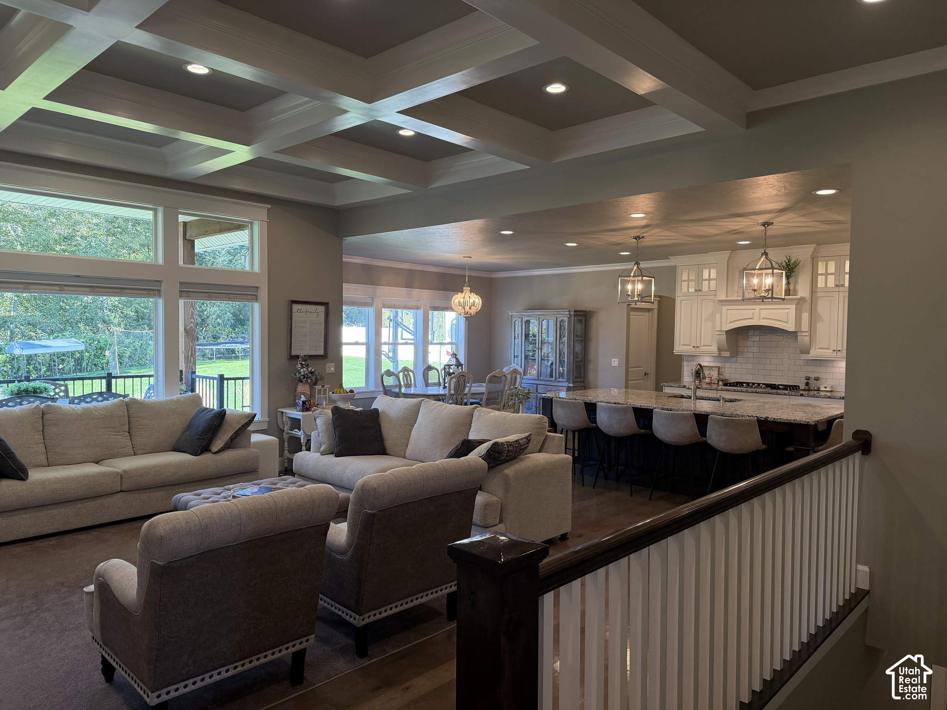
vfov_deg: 56.8
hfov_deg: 71.6
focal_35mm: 24
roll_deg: -0.5
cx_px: 474
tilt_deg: -2.6
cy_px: 355
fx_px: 657
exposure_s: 1/181
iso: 200
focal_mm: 6.76
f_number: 1.78
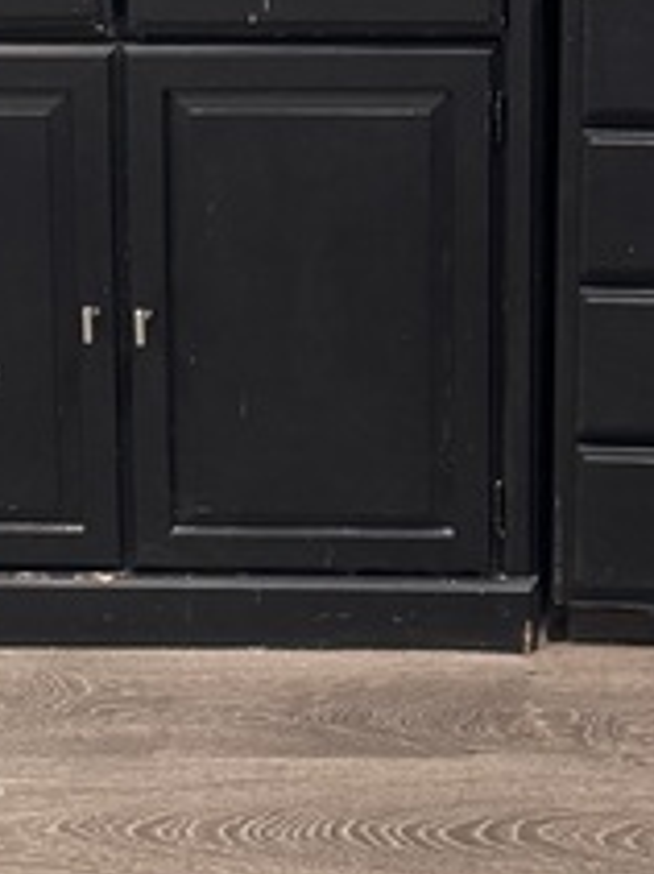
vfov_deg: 22.3
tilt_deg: -6.7
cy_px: -333
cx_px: 708
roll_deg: -0.1
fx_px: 1916
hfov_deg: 18.7
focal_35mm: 76
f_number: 1.78
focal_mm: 6.76
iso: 400
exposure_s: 1/60
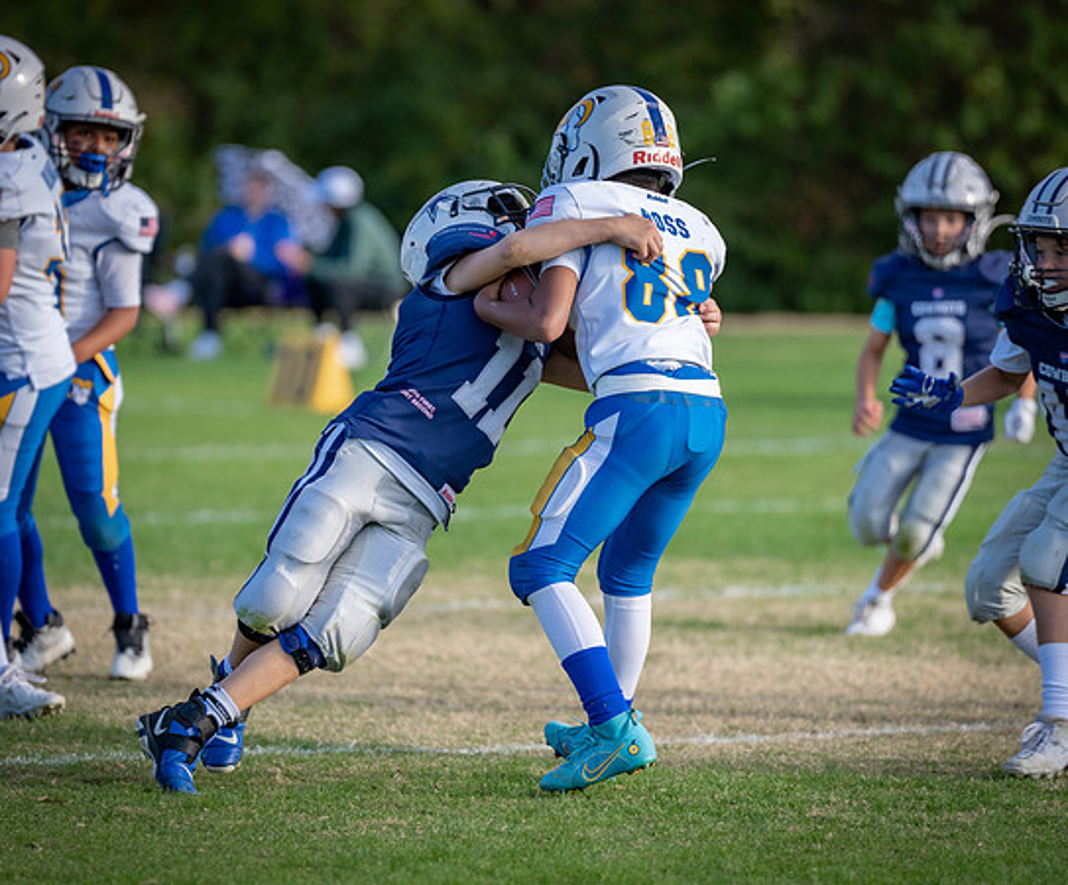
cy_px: 451
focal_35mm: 309
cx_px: 480
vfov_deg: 5.1
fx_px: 9916
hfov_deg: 6.2
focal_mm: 200
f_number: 2.8
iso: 160
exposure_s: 1/1250
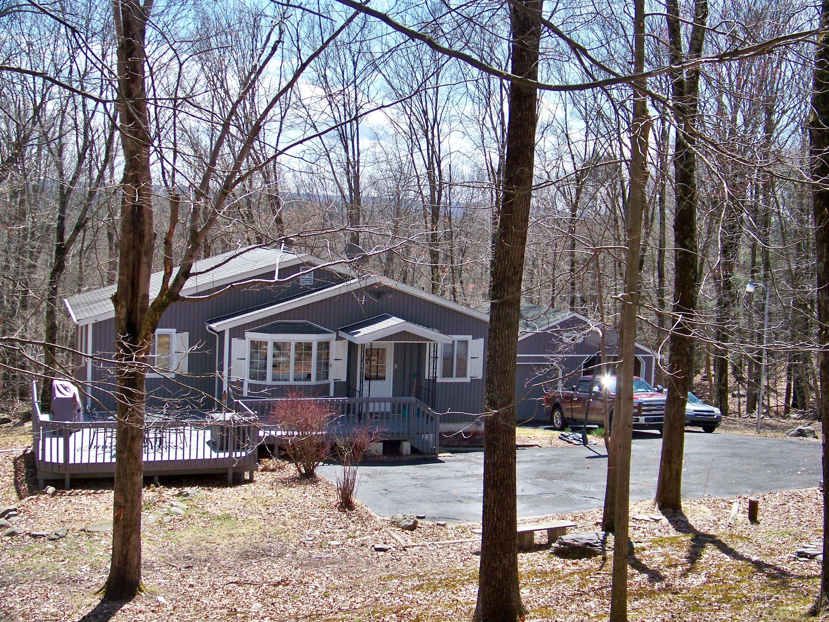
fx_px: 1102
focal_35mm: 46
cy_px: 311
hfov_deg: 41.2
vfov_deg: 31.5
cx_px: 414
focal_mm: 9.36
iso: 80
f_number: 3.2
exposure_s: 1/500
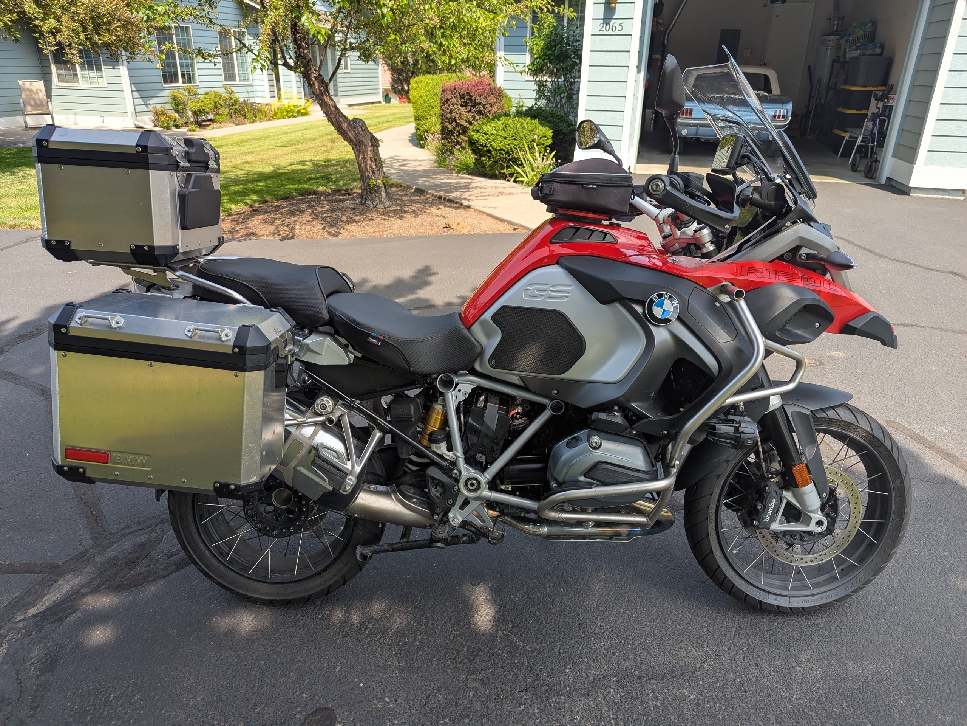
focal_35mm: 24
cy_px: 363
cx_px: 484
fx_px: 670
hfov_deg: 71.6
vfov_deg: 56.8
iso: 39
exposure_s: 1/505
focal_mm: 6.81
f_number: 1.85
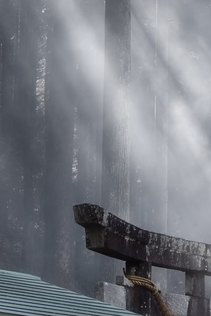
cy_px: 135
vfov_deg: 10.7
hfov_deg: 7.1
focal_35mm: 193
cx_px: 107
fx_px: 1697
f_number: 5.6
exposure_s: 1/400
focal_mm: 62
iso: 200
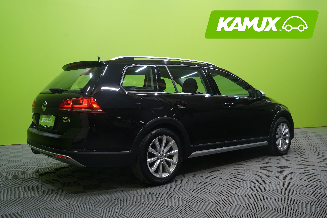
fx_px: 300
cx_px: 164
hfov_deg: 57.2
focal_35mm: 33
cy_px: 109
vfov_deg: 40.0
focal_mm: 33
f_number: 5.6
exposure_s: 1/25
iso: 800
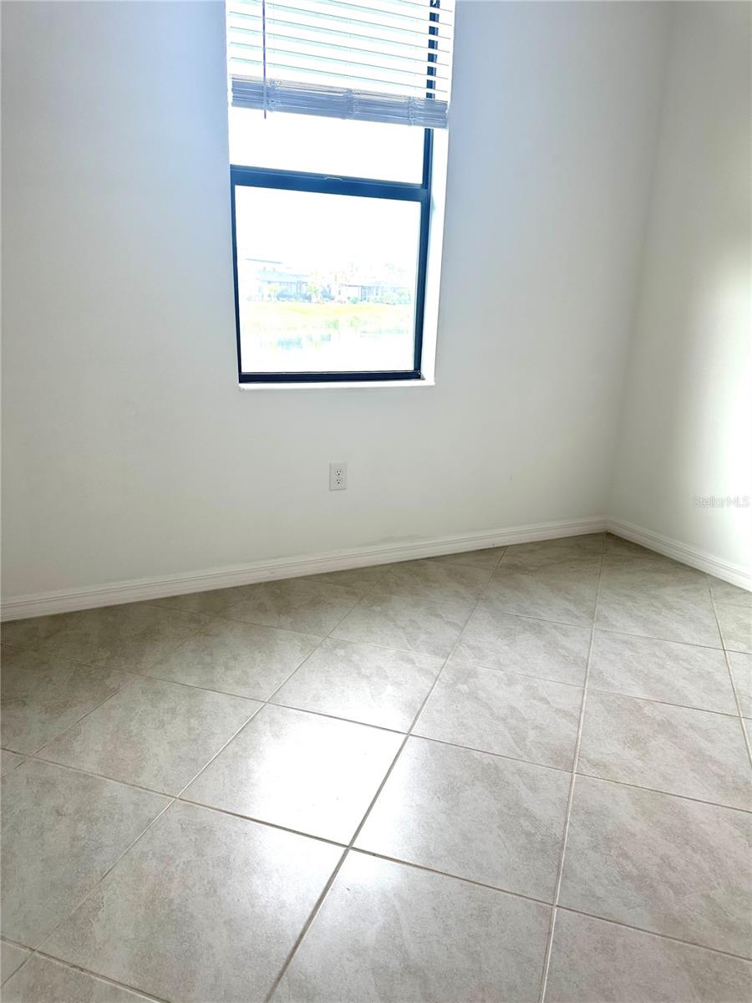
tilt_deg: -17.0
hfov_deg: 56.8
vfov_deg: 71.6
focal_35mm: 24
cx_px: 376
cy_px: 502
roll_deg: -1.9
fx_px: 695
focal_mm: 6.86
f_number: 1.78
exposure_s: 1/228
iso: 80
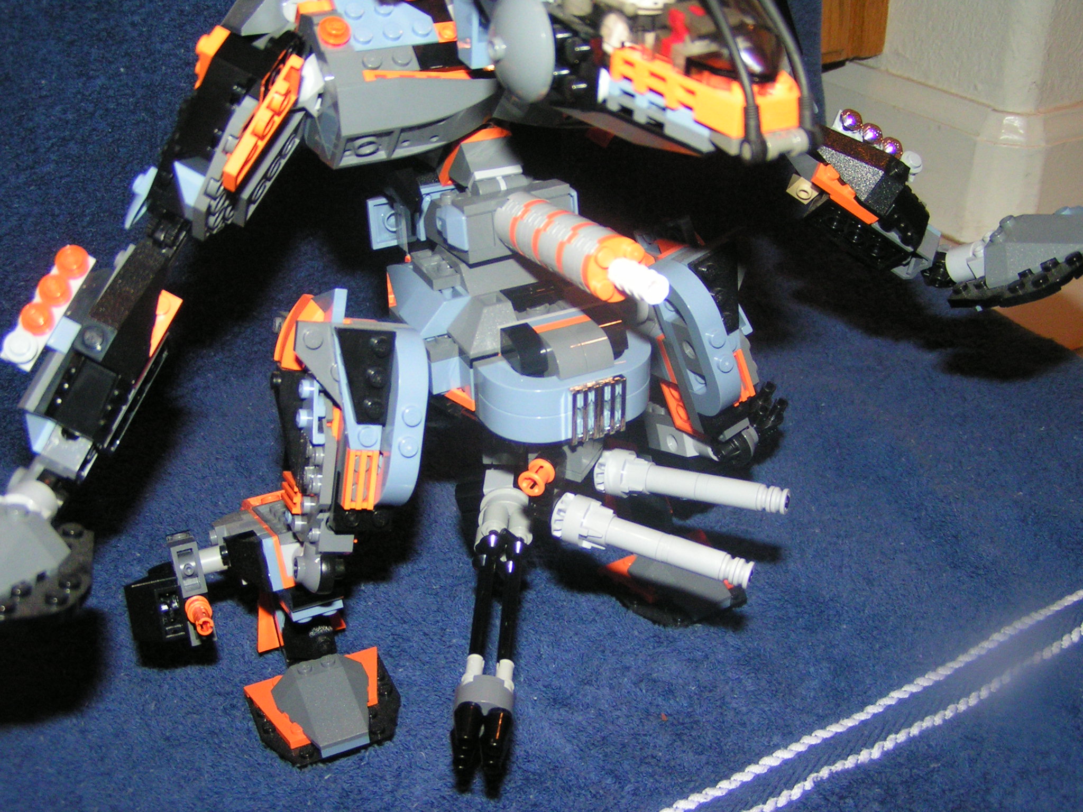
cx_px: 542
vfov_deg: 37.7
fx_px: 1189
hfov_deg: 49.0
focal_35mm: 38
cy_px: 406
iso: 200
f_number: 2.8
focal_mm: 5.8
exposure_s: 1/40
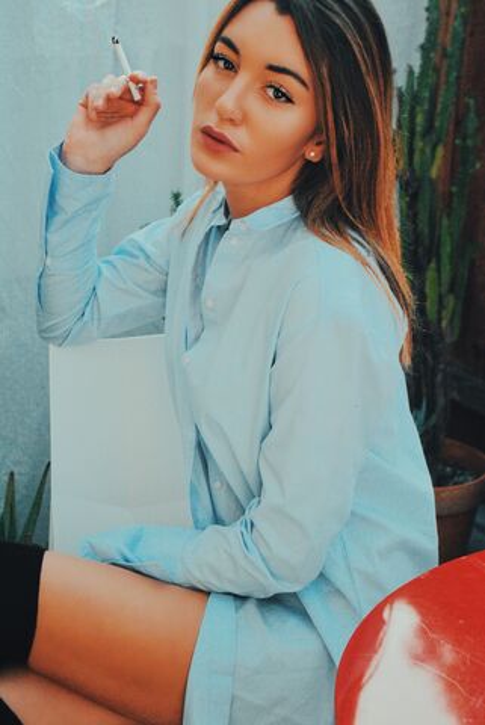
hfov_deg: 19.0
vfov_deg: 28.0
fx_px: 1452
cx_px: 242
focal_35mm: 72
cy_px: 362
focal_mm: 48
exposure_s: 1/1000
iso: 800
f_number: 5.3
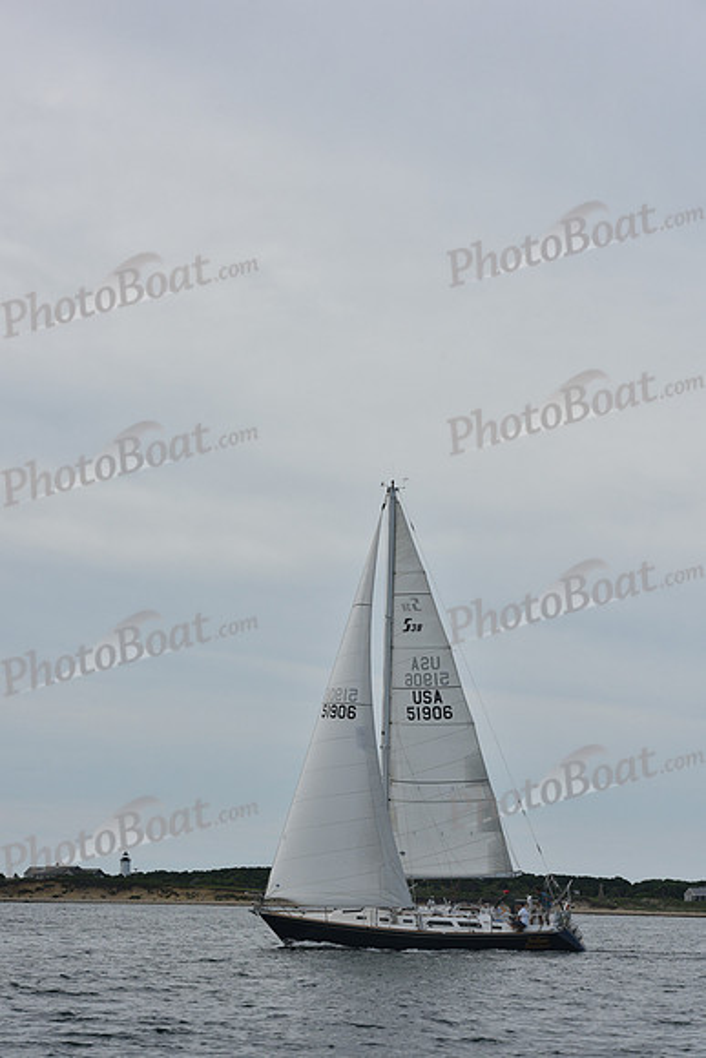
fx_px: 2793
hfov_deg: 14.4
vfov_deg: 21.5
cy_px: 529
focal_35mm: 95
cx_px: 353
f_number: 9
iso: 320
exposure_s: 1/1000
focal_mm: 95
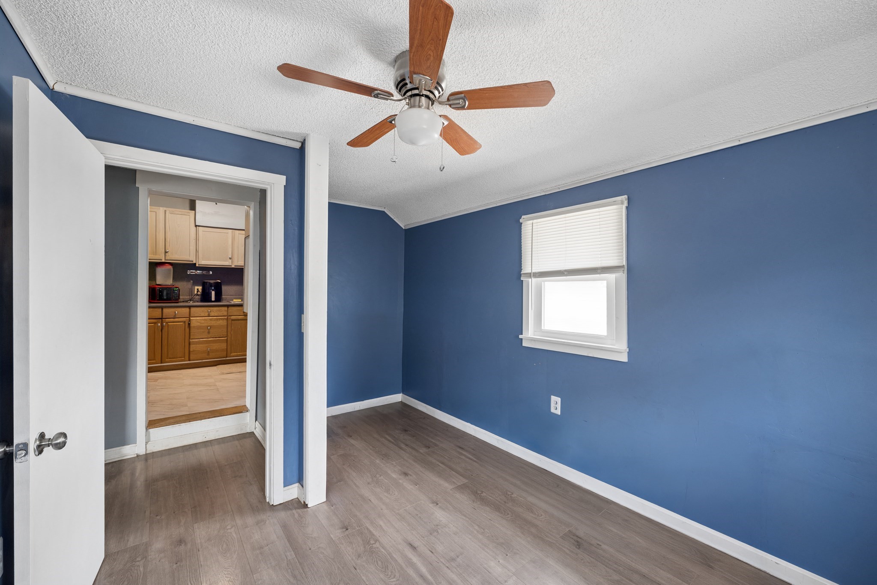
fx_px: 341
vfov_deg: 81.2
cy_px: 292
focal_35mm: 14
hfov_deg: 104.3
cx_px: 438
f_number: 8
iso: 400
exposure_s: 1/13
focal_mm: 14
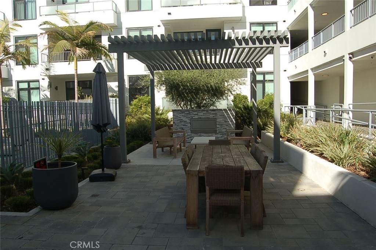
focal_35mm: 27
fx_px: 282
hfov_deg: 67.4
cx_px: 188
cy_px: 125
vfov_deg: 47.8
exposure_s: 1/250
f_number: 8
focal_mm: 18
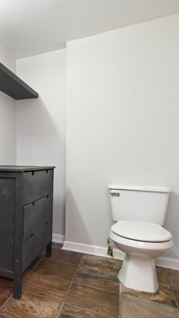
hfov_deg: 36.0
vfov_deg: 71.8
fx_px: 220
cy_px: 173
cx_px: -29
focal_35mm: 26
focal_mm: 10
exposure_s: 1/125
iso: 1400
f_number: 3.5
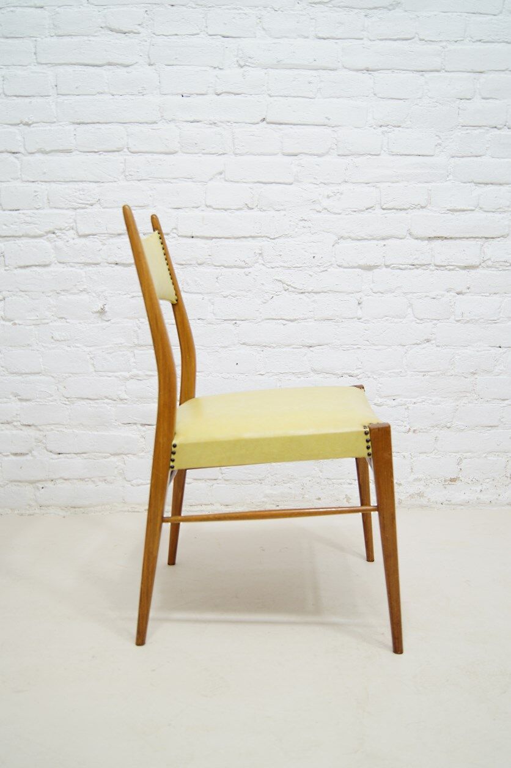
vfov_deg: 53.2
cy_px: 384
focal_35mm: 36
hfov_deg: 36.8
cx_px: 256
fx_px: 767
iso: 200
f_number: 4
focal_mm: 24
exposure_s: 1/20
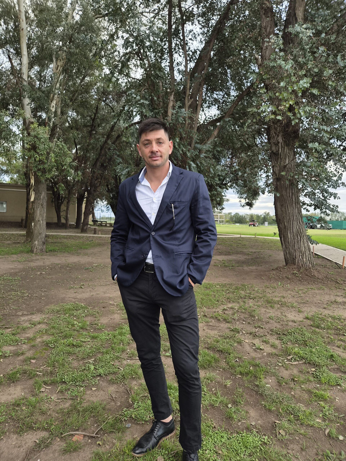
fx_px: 307
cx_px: 173
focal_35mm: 23
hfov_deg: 58.9
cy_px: 230
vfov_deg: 73.9
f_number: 1.8
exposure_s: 1/180
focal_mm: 5.4
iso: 50
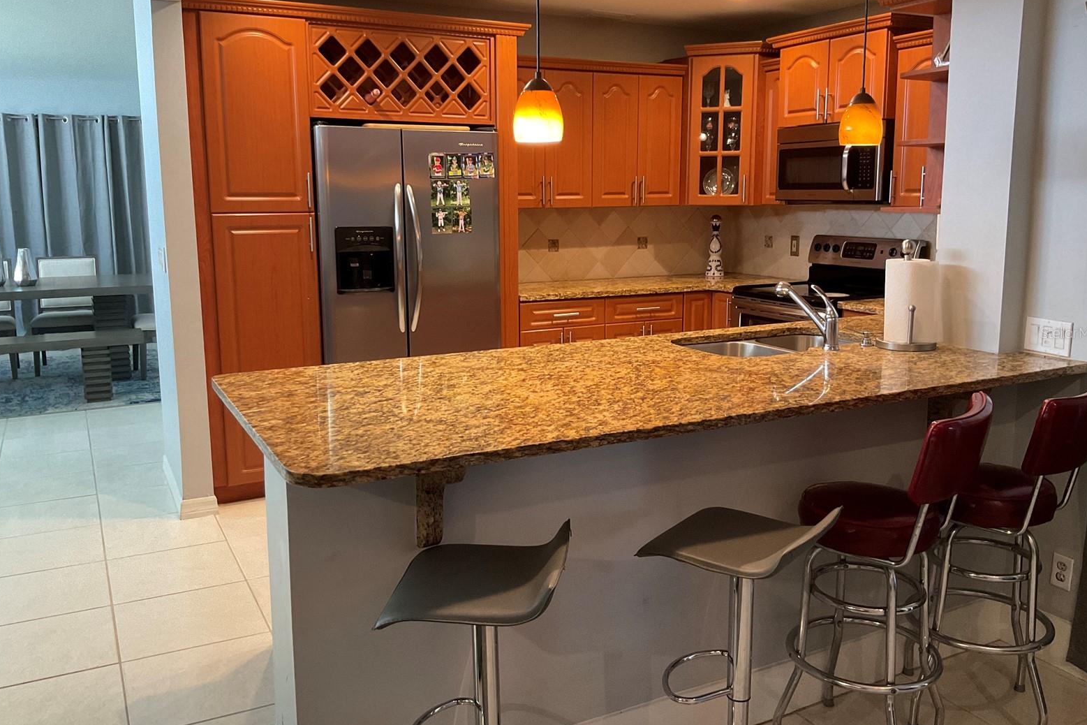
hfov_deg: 60.3
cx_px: 548
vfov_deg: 42.3
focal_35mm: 31
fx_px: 936
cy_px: 332
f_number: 1.8
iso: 160
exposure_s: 1/60
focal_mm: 3
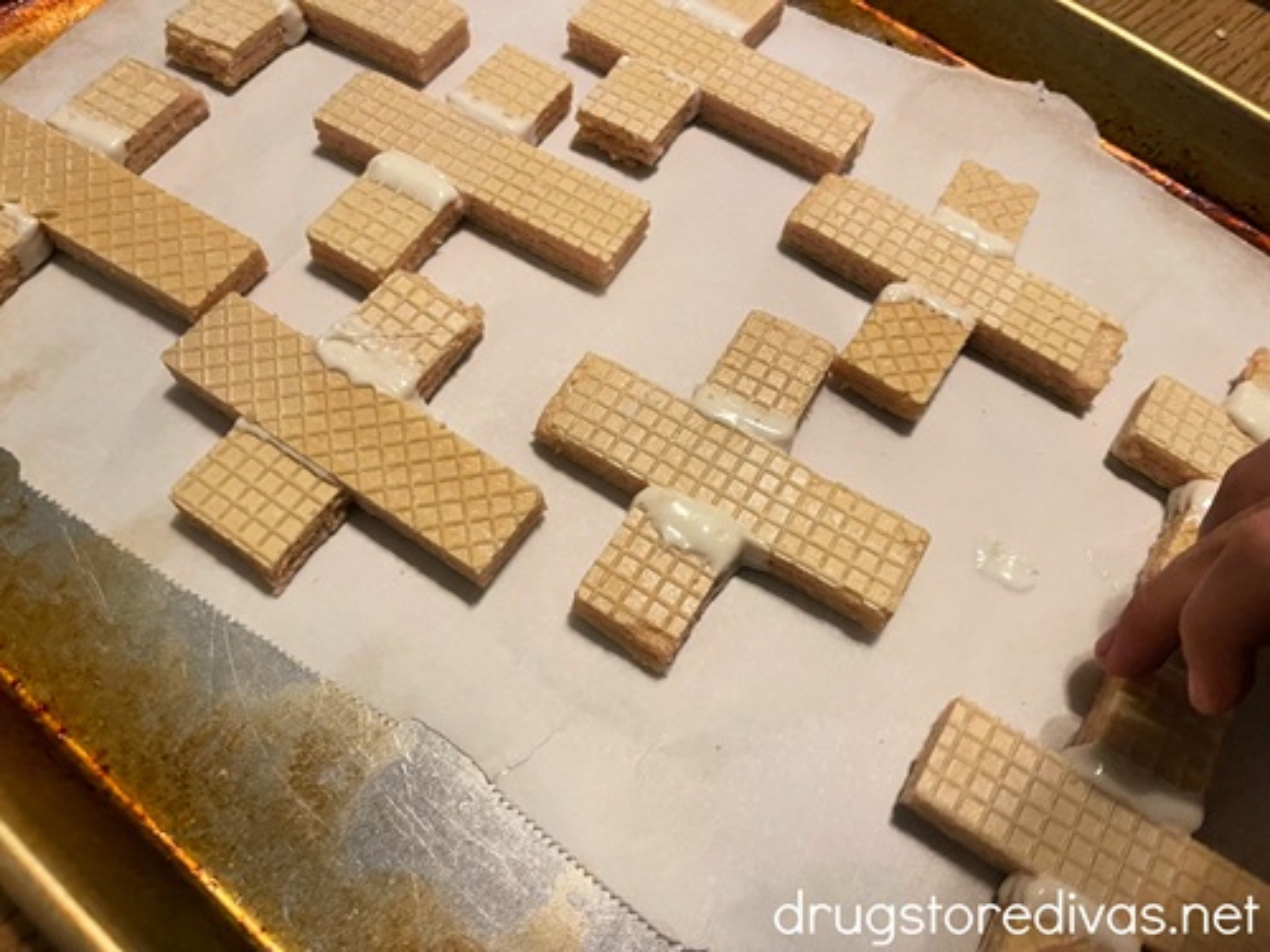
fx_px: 917
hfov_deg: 69.4
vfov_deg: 54.9
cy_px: 476
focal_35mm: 25
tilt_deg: -61.3
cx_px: 635
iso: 400
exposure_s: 1/60
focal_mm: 5.1
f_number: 1.6
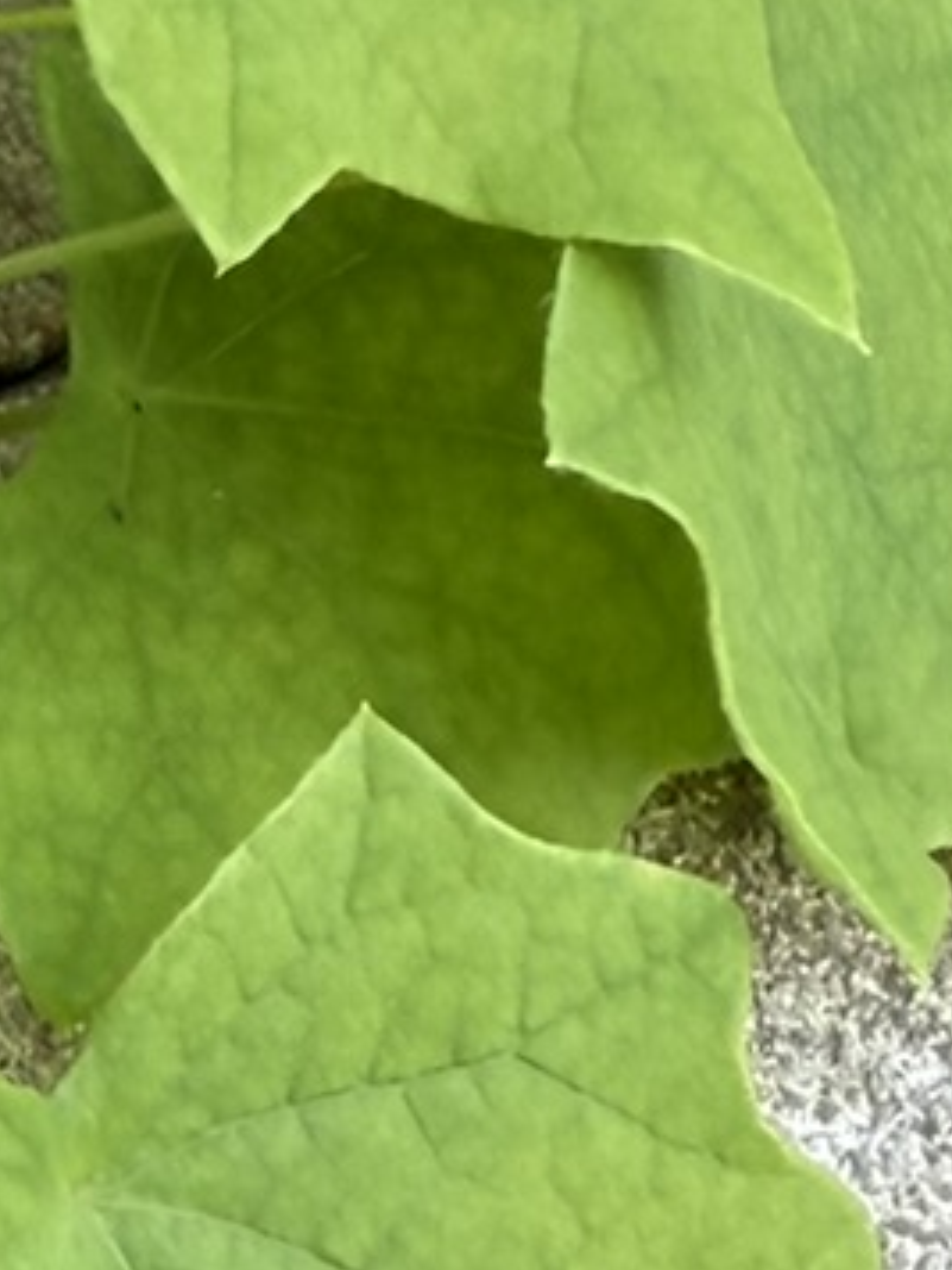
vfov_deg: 13.8
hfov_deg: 9.7
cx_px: -1162
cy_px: 1591
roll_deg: -3.5
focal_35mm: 138
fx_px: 5060
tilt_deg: -44.8
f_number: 2.2
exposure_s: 1/99
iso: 50
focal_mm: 2.22
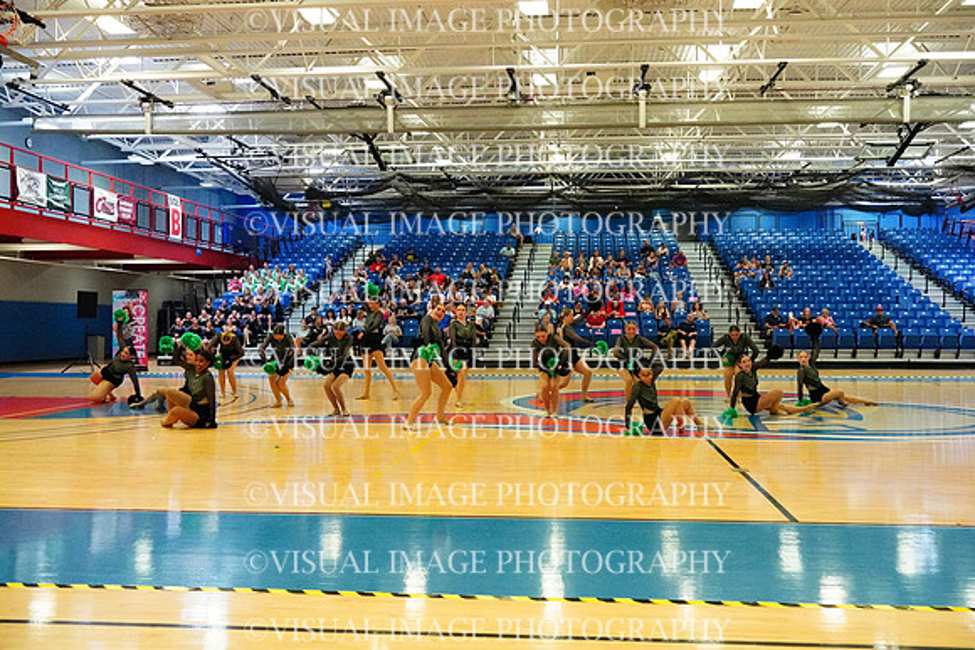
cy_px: 325
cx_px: 488
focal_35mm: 35
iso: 20000
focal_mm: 35
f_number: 4
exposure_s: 1/1000
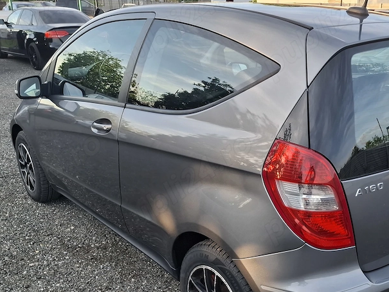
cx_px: 257
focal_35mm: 38
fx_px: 427
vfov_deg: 37.3
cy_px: 199
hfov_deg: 48.2
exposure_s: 1/203
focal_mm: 5.54
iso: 50
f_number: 1.8
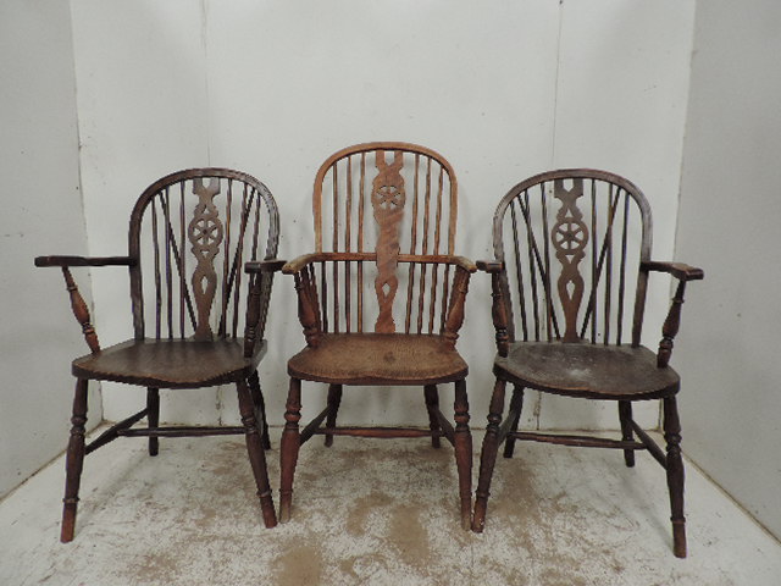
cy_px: 293
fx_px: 541
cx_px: 390
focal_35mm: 24
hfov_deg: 71.6
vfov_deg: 56.8
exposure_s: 1/30
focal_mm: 4.3
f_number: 3
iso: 400
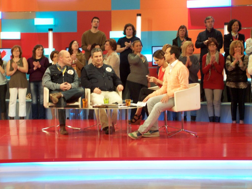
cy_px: 94
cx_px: 126
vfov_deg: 18.0
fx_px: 597
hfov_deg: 23.8
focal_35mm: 82
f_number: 3.2
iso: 140
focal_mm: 13.7
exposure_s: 1/15
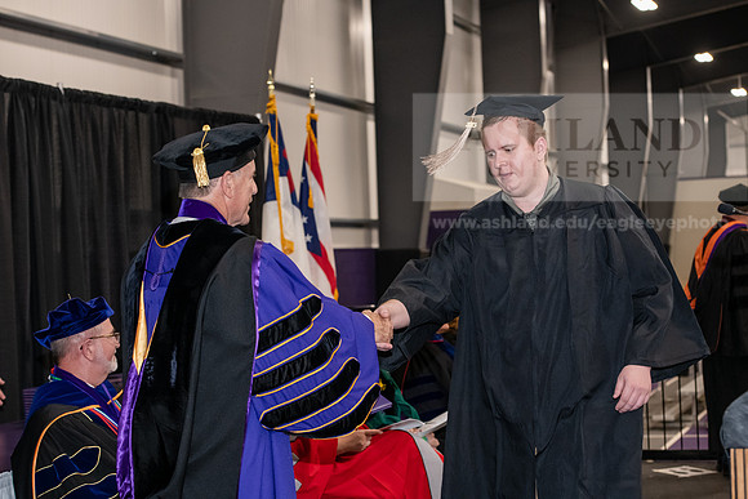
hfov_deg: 28.8
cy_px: 250
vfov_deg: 19.5
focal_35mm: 70
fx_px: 1455
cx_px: 374
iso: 2500
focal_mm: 70
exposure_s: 1/200
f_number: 5
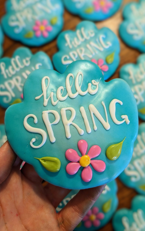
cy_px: 116
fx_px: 183
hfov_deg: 43.1
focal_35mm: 29
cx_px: 80
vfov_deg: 64.6
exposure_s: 1/30
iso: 61
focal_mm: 4.38
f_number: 1.73
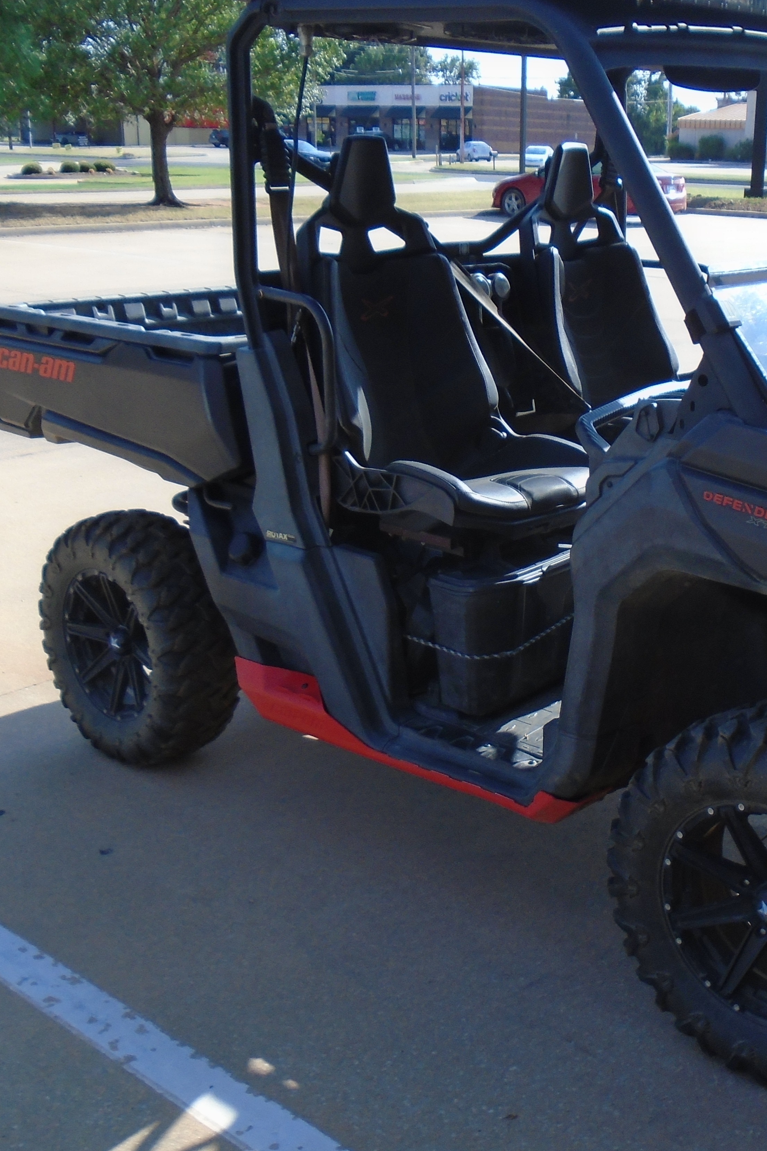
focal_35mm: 42
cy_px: 565
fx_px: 1342
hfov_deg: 31.4
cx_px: 555
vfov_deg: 46.4
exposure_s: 1/500
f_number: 3.2
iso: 100
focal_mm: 4.6
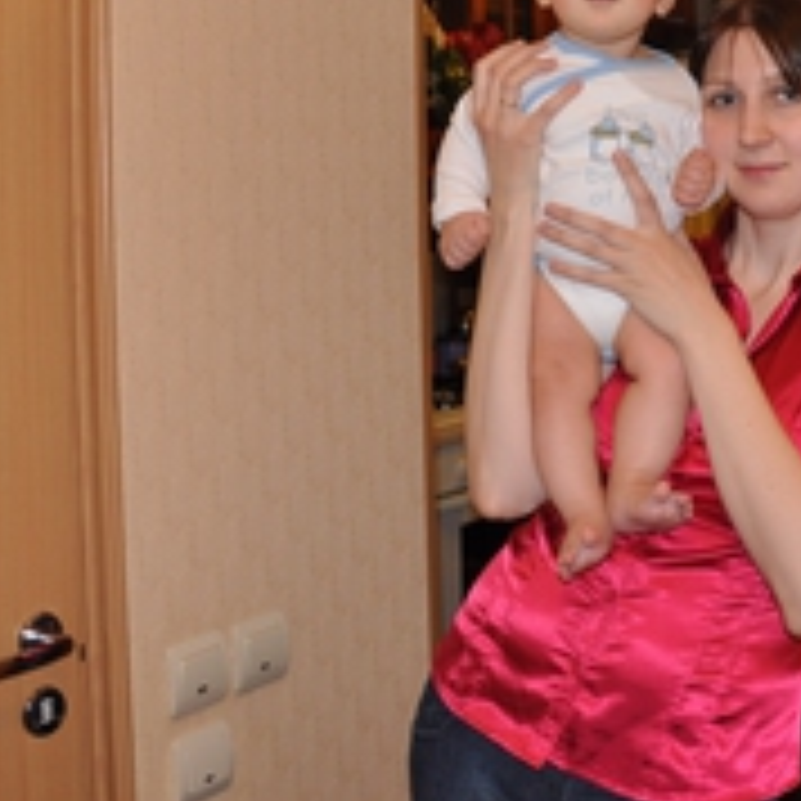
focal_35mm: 58
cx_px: 626
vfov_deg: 29.0
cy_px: 173
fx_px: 1518
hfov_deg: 29.0
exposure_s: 1/60
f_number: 3.5
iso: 400
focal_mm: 18
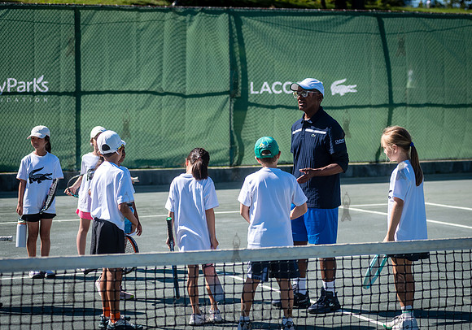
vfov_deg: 14.8
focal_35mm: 96
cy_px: 139
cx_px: 286
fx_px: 1272
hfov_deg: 21.0
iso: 200
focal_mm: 80
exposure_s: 1/2000
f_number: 4
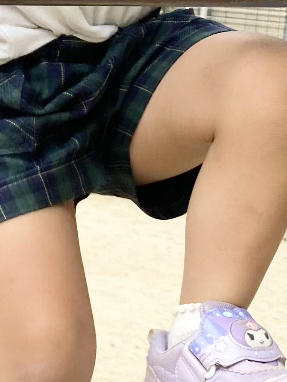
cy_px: 207
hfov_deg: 11.7
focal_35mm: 117
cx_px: -229
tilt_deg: -9.8
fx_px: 1293
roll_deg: -1.4
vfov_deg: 16.8
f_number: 1.8
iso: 20
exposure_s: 1/324
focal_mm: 3.99
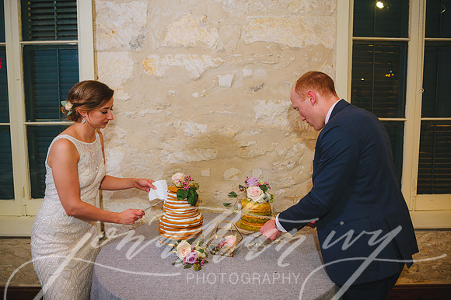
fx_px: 363
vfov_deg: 44.9
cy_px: 150
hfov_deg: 63.7
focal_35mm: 29
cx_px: 226
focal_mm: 29
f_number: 2.8
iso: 2000
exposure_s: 1/80
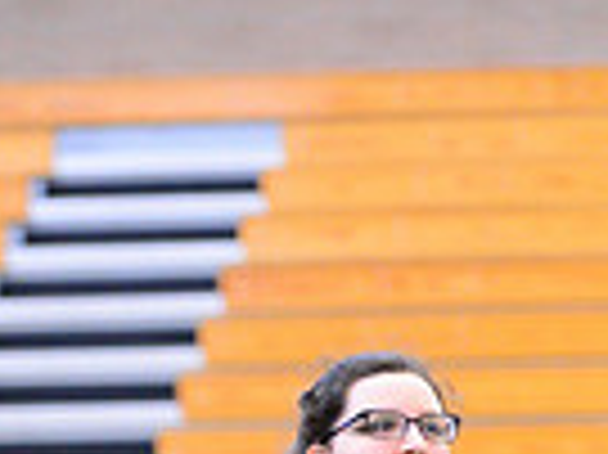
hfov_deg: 6.1
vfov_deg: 4.5
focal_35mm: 326
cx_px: 345
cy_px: 899
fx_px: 5721
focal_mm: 102
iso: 8000
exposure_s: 1/320
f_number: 2.8
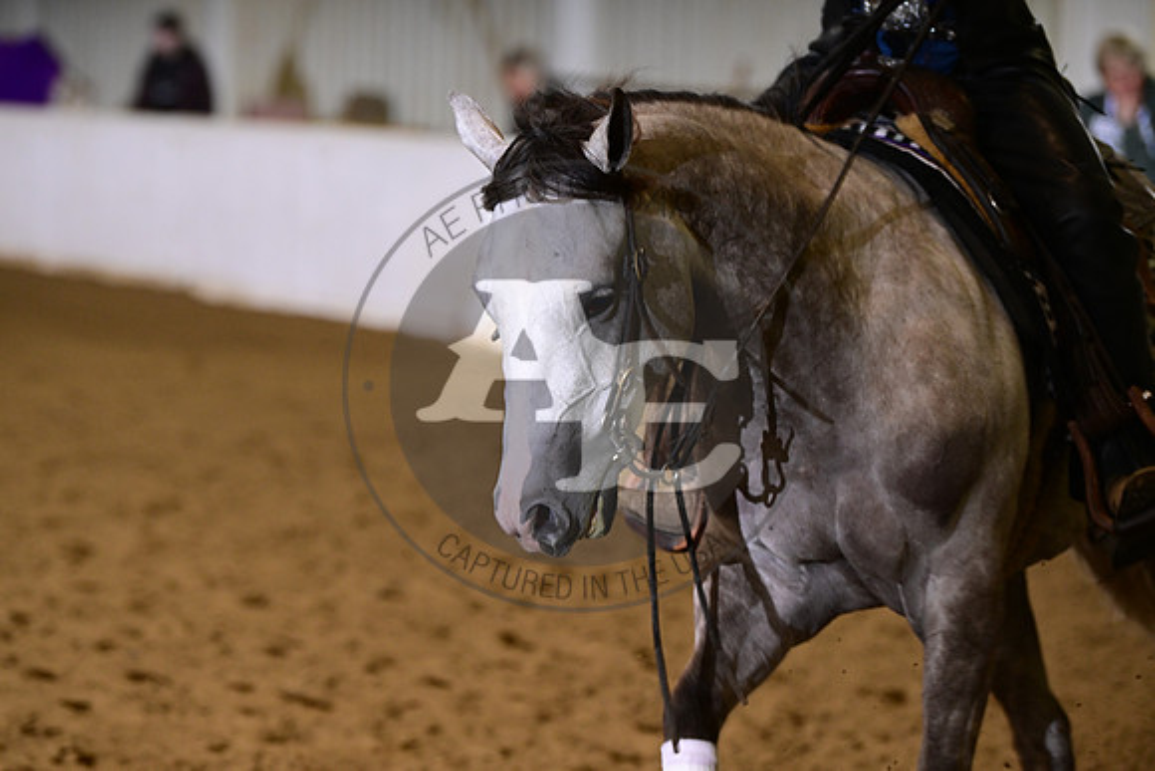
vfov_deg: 8.6
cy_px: 386
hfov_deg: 12.8
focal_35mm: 160
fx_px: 5134
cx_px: 578
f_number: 4
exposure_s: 1/200
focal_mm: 160
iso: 2000
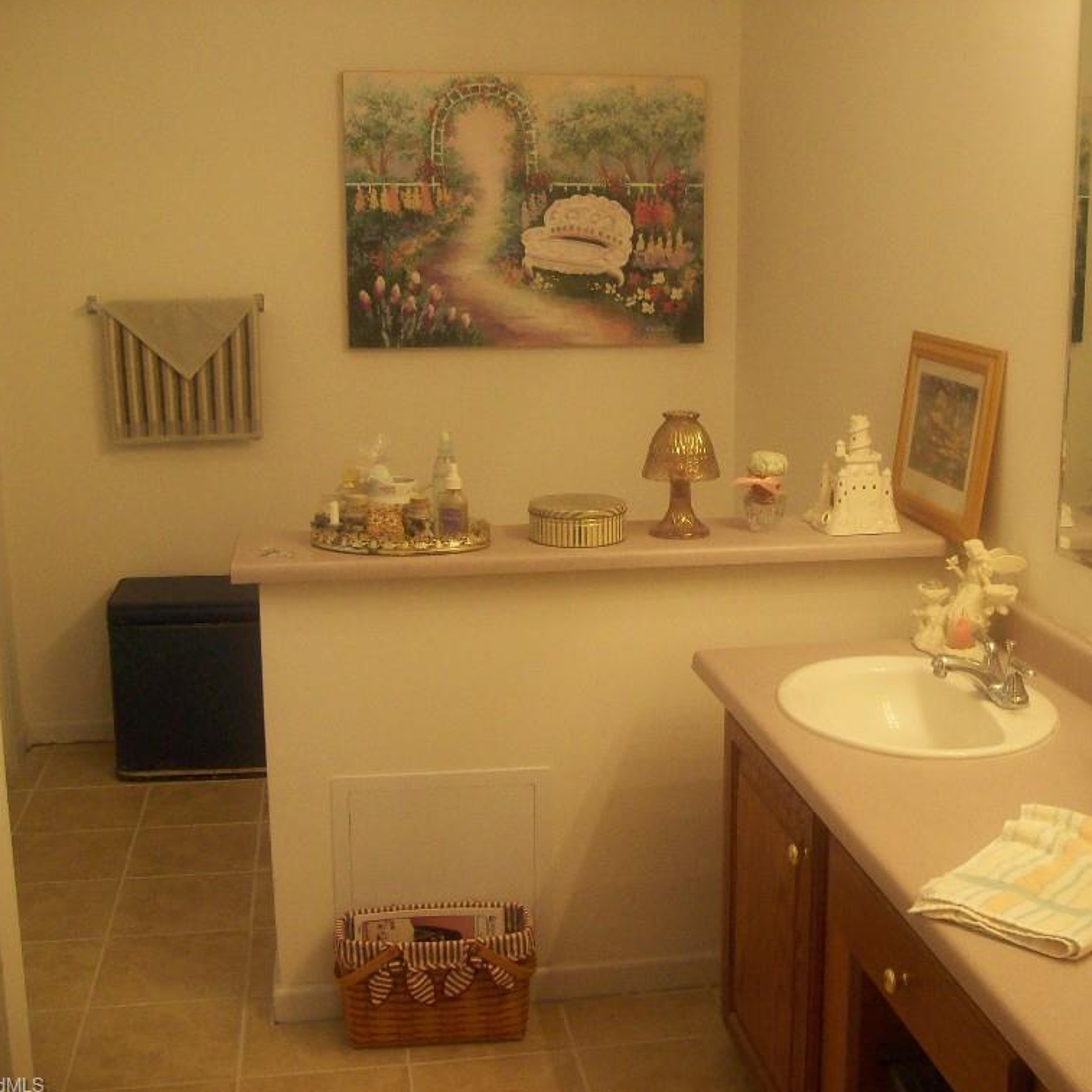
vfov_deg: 39.2
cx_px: 679
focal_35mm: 43
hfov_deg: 38.9
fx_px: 1535
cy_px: 546
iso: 200
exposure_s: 1/64
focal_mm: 6
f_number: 2.7
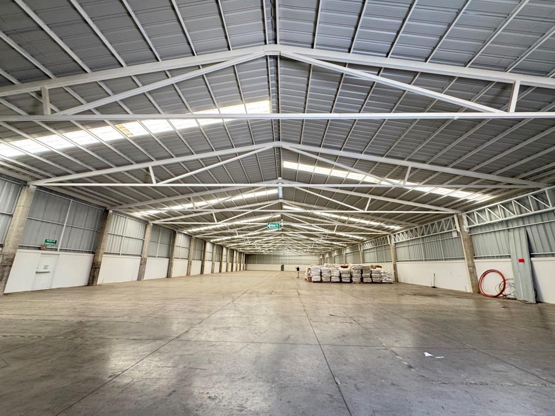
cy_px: 208
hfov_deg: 102.1
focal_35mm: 14
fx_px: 224
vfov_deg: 85.7
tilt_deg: +14.2
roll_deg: -0.9
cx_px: 278
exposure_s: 1/91
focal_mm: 2.22
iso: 320
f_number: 2.2
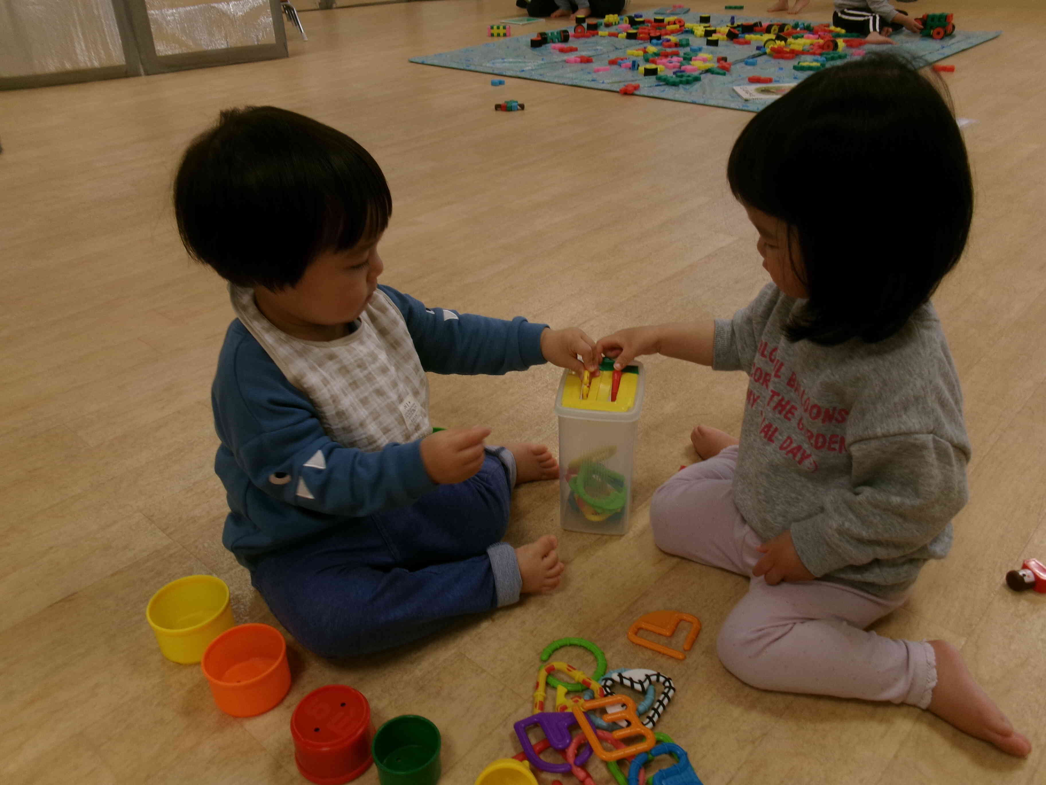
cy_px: 392
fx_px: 846
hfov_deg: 63.4
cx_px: 523
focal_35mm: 28
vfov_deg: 49.7
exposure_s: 1/70
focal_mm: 5.1
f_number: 3.9
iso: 100
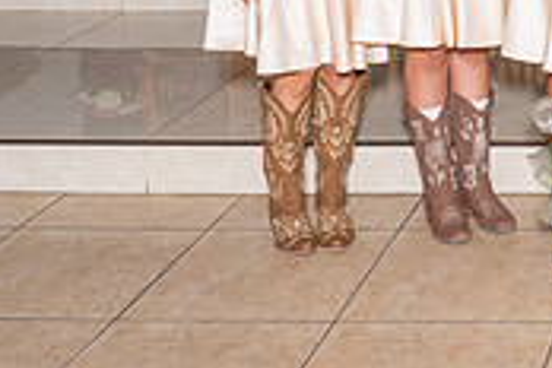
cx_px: 730
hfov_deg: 20.4
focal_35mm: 91
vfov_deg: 14.2
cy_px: -149
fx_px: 1395
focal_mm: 24
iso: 320
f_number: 7.1
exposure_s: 1/160
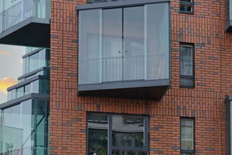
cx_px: 193
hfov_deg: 21.4
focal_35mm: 94
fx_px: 606
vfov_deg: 14.3
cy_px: 3
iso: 100
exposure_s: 1/250
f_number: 5
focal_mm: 27.7
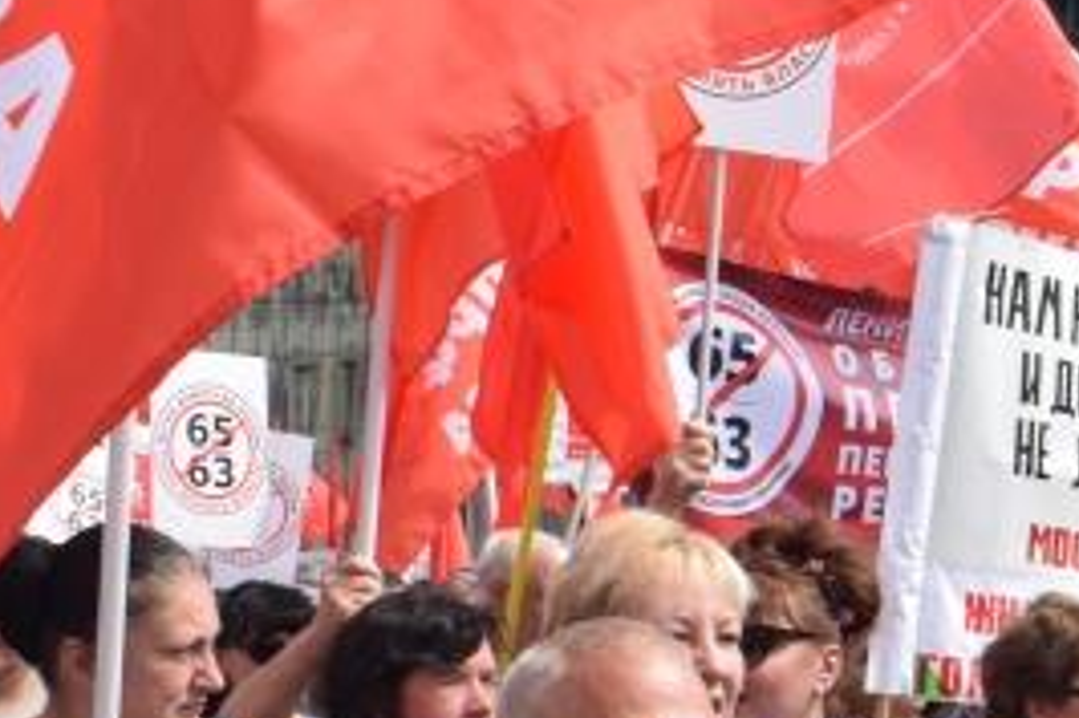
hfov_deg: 18.3
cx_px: 1420
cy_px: 736
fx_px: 3115
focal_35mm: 104
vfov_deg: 13.0
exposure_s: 1/320
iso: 200
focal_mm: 18
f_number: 9
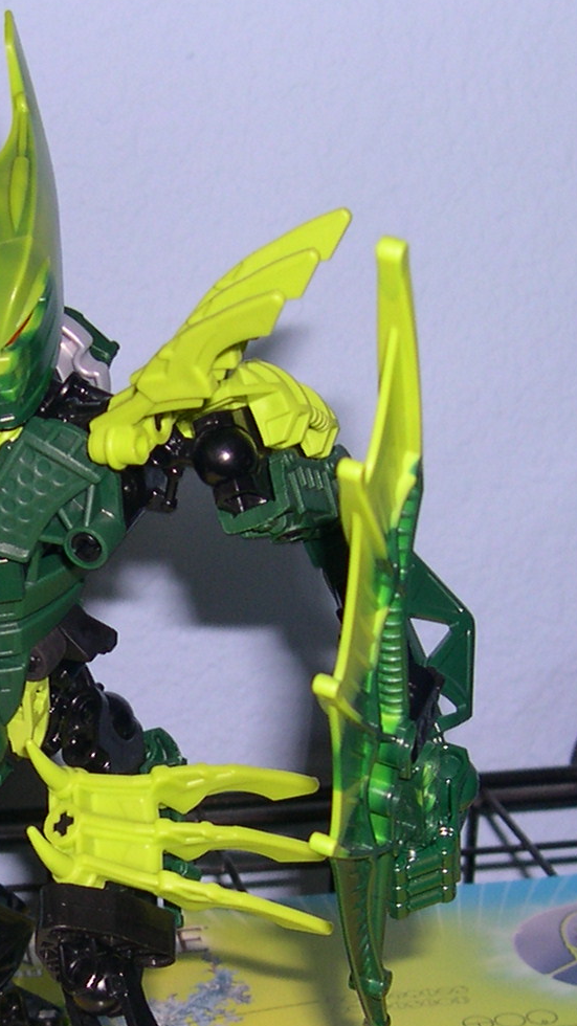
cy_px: 736
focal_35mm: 96
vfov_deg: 22.1
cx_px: -12
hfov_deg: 12.4
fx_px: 2612
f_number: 2.8
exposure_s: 1/60
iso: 100
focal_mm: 8
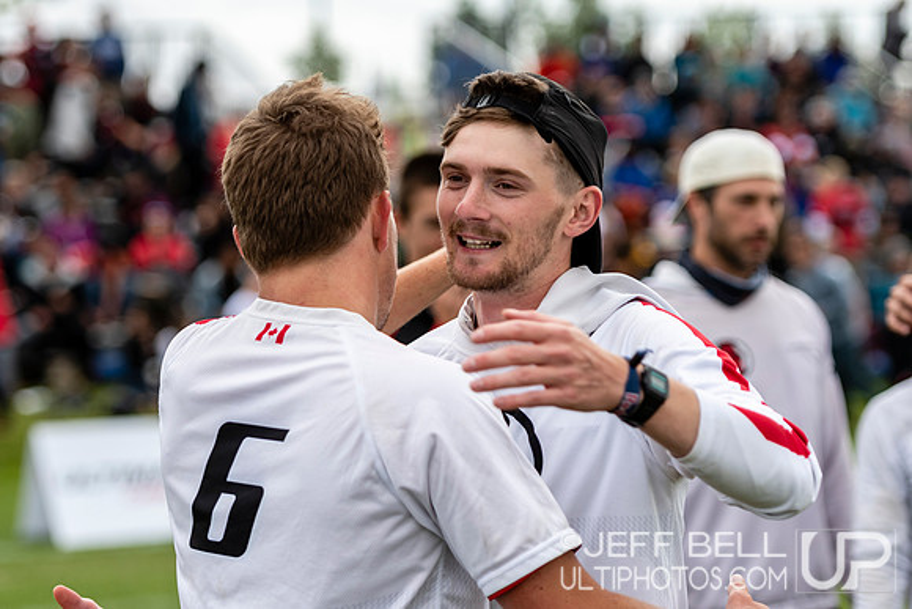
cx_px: 456
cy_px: 304
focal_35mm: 158
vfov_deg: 8.7
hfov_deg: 13.0
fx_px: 3991
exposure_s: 1/1250
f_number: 2.8
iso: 100
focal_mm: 105
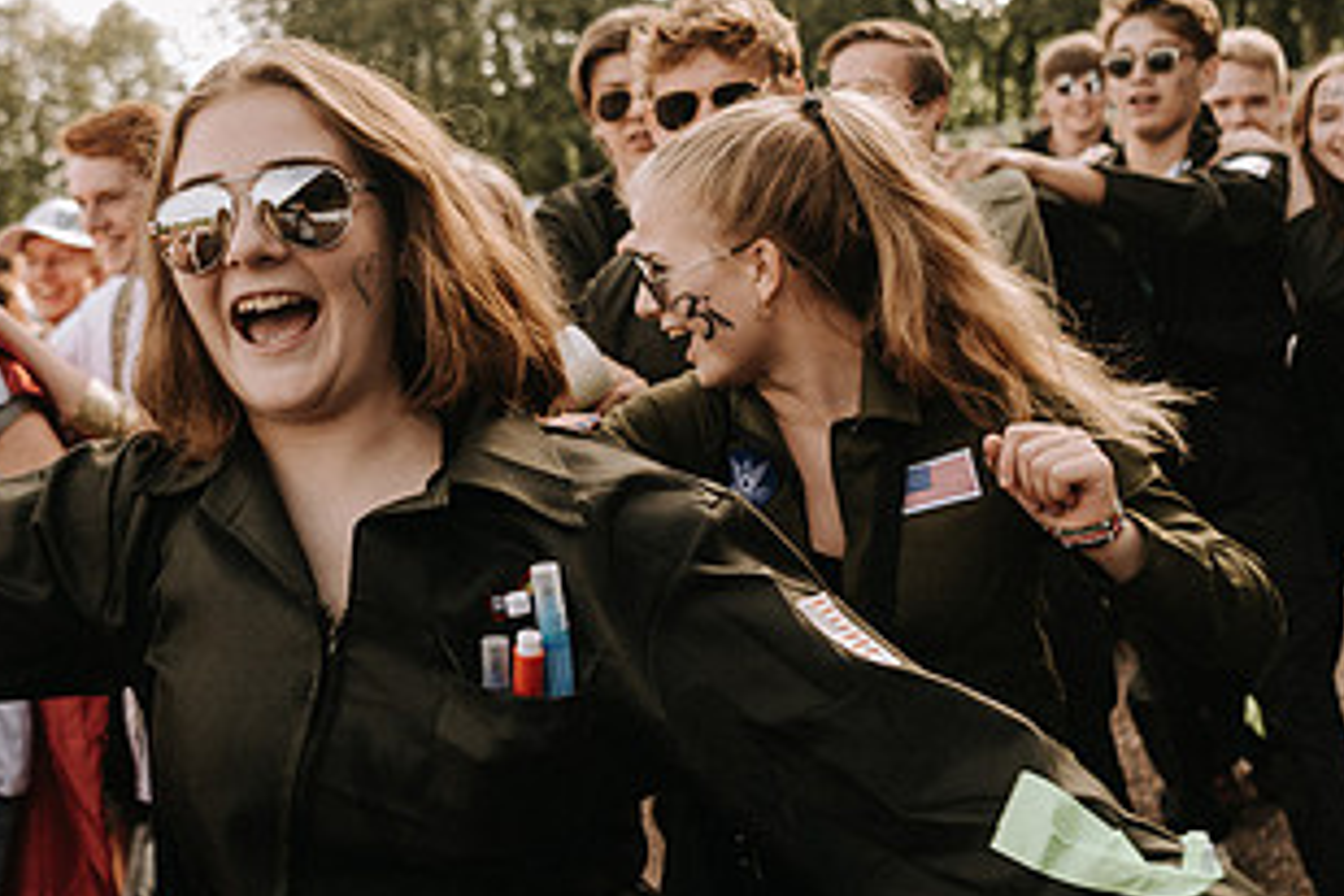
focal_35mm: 45
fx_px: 1680
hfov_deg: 42.9
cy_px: 398
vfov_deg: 29.8
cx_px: 431
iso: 180
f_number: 2.8
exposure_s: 1/400
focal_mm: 24
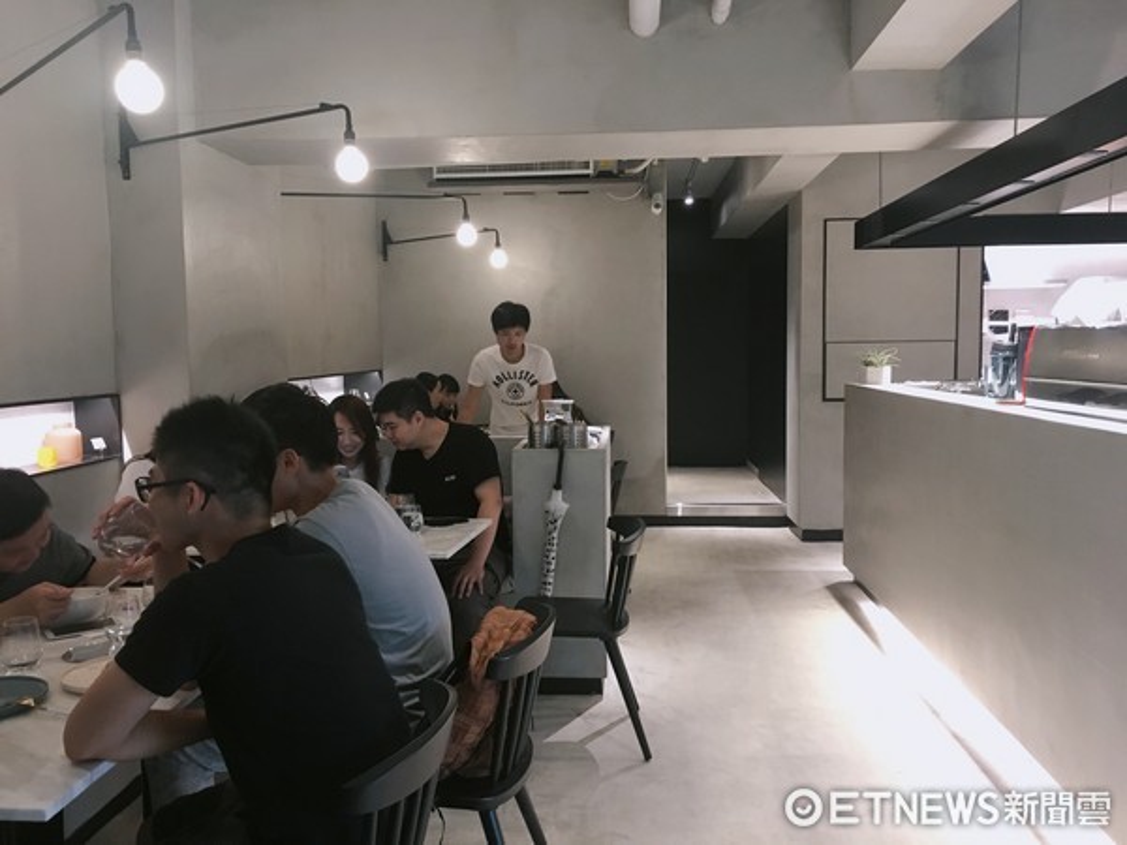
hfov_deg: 61.7
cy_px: 422
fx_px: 944
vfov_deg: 48.2
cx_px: 564
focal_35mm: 29
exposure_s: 1/30
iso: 160
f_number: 2.2
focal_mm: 4.15
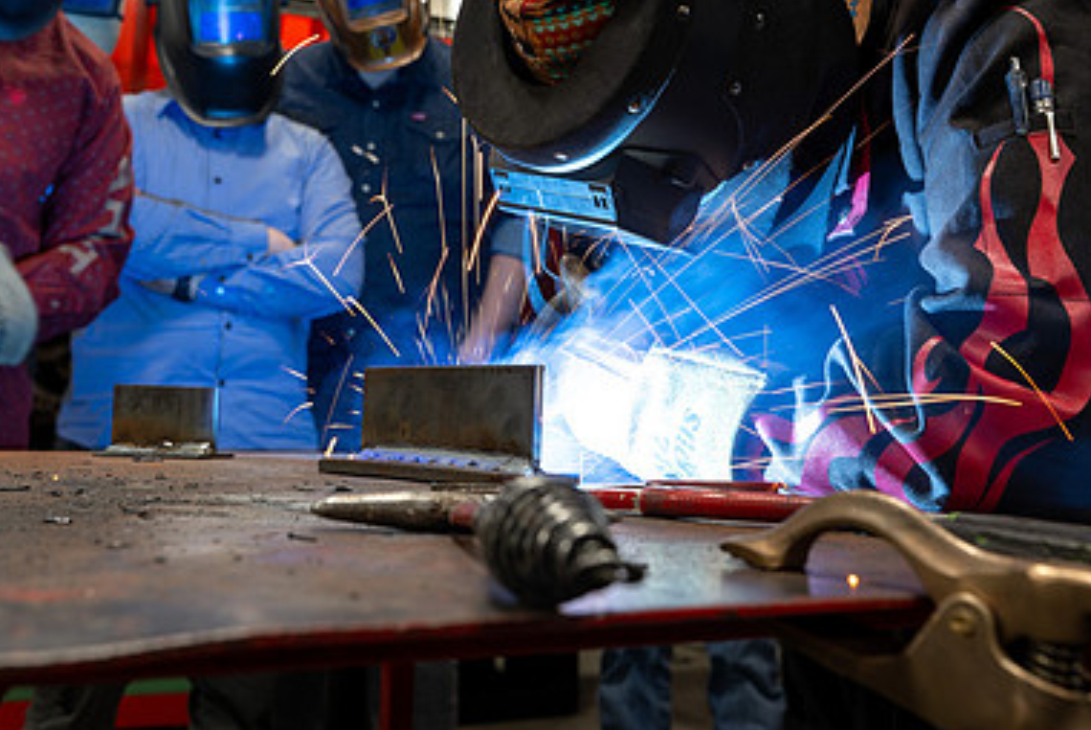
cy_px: 125
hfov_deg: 43.6
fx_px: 1365
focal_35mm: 45
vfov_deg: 29.1
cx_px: 547
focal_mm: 26.5
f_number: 5
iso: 80
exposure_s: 1/15
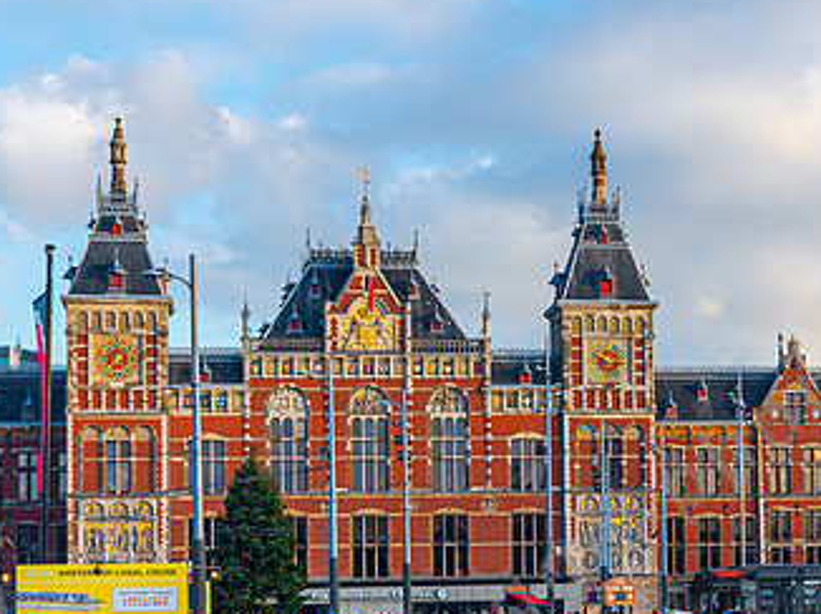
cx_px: 698
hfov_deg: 21.6
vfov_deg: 16.5
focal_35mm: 89
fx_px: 2109
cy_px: 469
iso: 250
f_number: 5
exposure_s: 1/400
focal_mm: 35
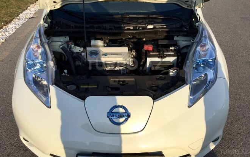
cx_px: 125
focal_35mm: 33
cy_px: 64
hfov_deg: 58.1
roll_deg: +1.9
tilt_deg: -31.6
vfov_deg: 38.2
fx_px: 225
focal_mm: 3.3
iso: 25
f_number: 2.4
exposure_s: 1/1031
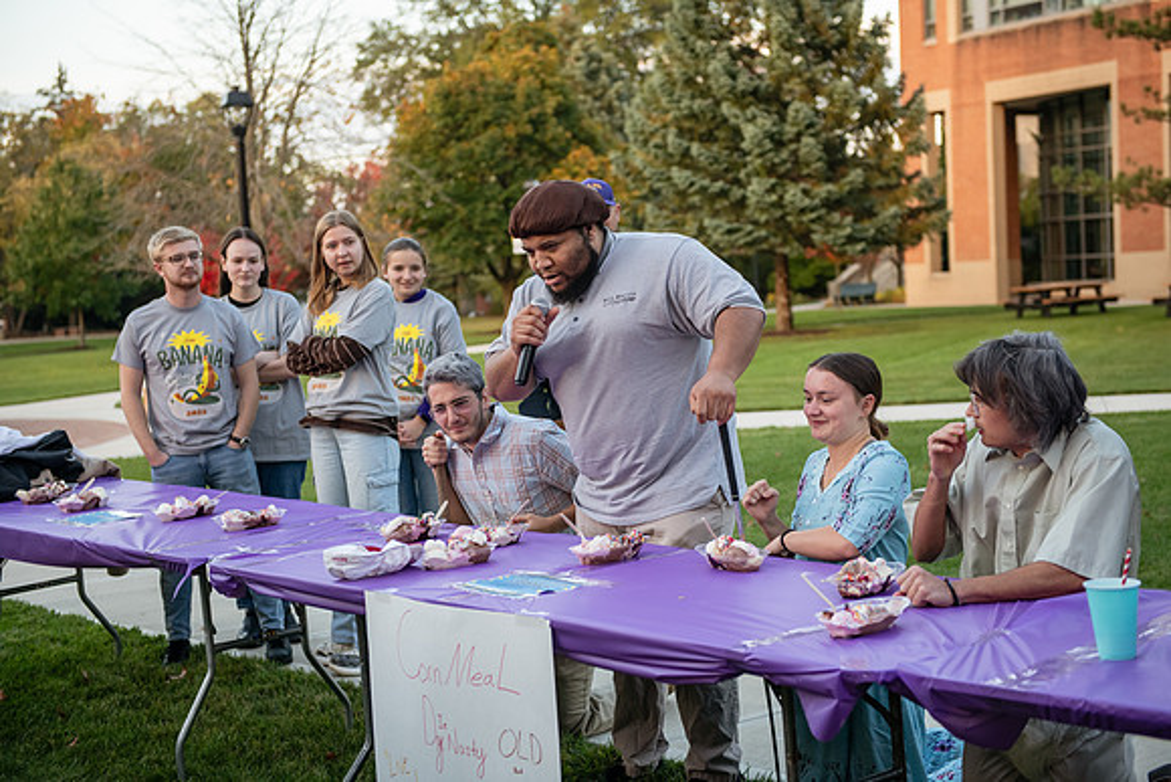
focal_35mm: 56
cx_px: 586
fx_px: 1822
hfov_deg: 35.6
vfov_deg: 24.2
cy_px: 391
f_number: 3.2
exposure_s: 1/400
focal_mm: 56
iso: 800
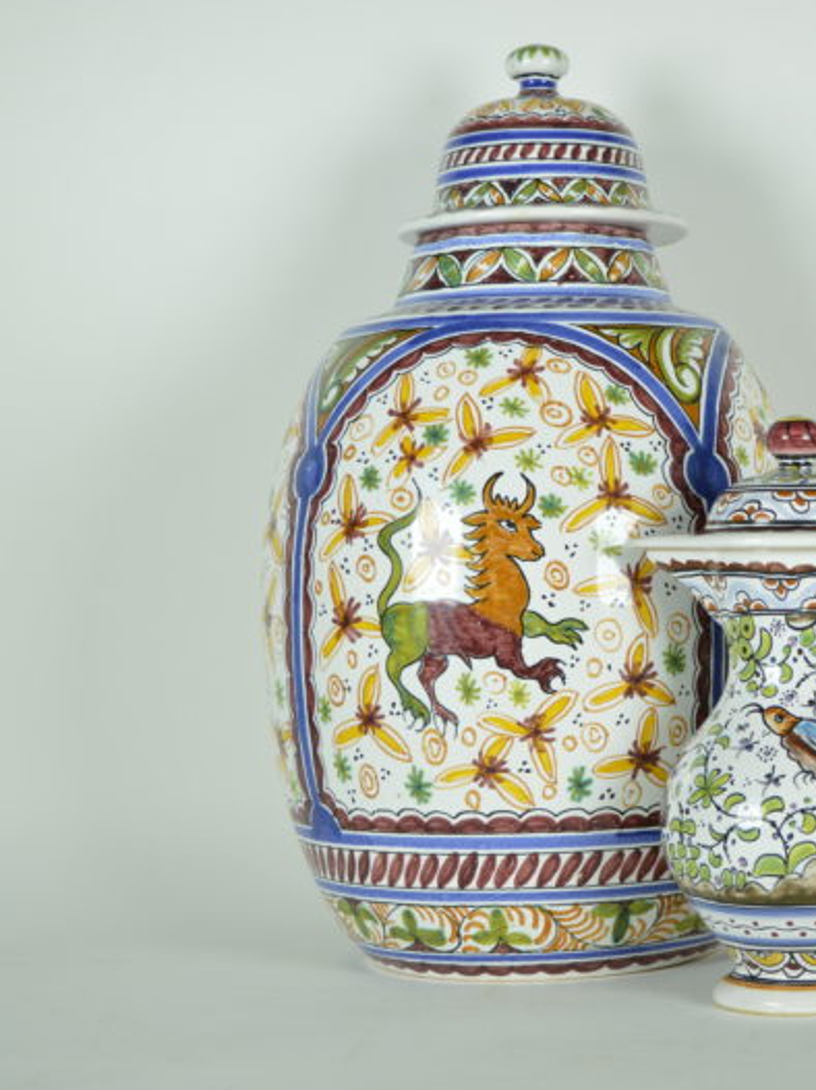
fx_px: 2414
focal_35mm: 77
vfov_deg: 25.4
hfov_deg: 18.7
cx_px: 812
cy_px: 543
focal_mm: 35
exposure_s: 1/160
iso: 100
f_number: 6.3
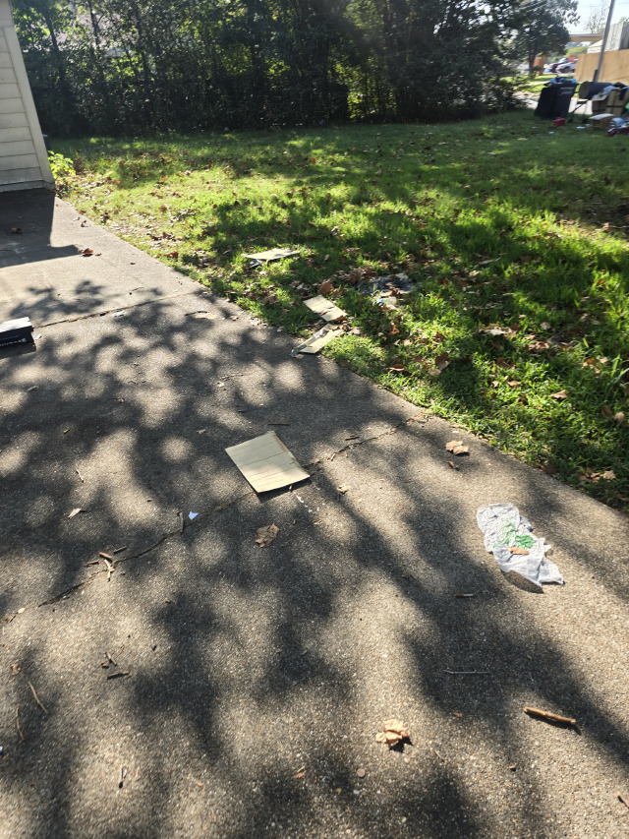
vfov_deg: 73.9
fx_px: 557
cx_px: 314
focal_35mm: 23
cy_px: 420
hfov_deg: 58.9
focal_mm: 6.3
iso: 12
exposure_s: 1/180
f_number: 1.7
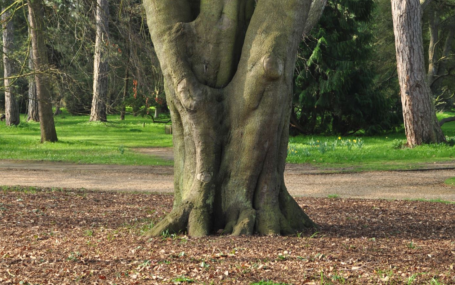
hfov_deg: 20.4
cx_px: 226
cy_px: -60
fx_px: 1265
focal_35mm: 102
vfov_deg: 12.5
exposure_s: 1/160
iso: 200
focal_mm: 44
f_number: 8
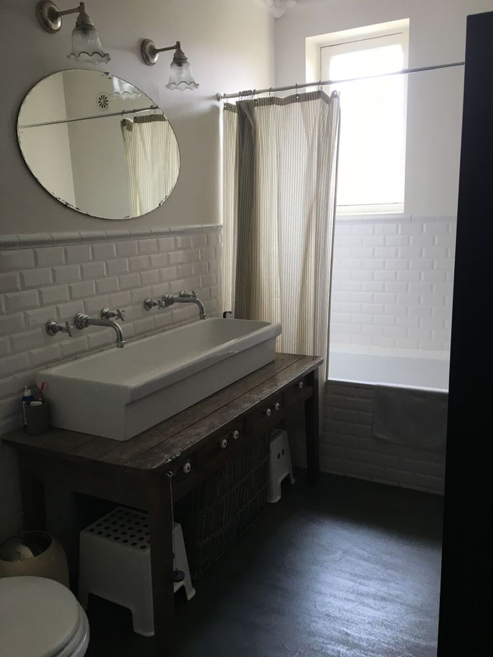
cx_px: 246
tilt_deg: -11.8
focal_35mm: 29
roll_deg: +2.8
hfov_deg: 48.2
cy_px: 328
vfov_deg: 61.7
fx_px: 551
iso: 32
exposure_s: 1/33
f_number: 2.2
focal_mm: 4.15
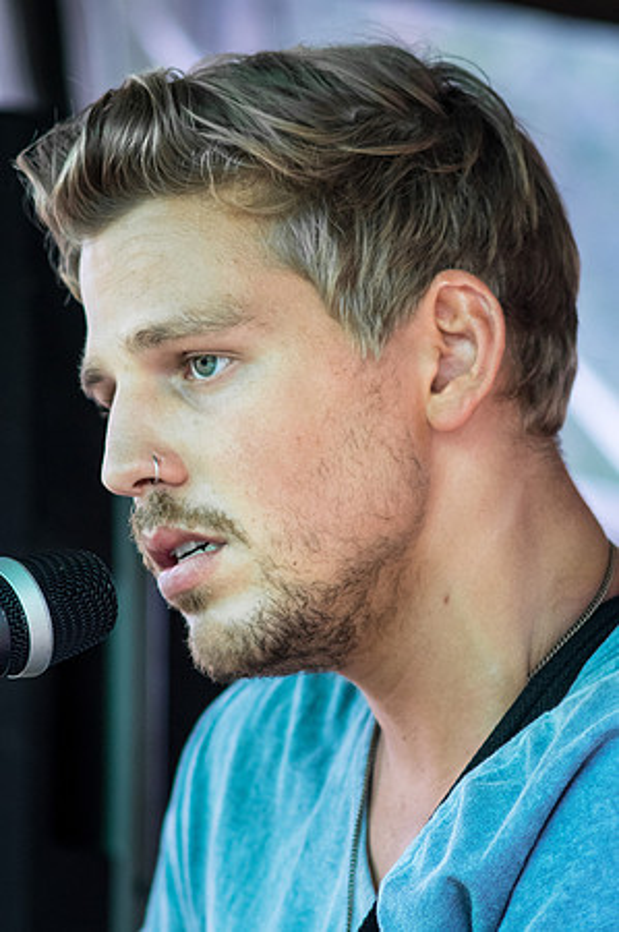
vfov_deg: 6.9
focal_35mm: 300
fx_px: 7755
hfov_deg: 4.6
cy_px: 466
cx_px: 310
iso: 1600
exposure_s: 1/200
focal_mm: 200
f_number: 4
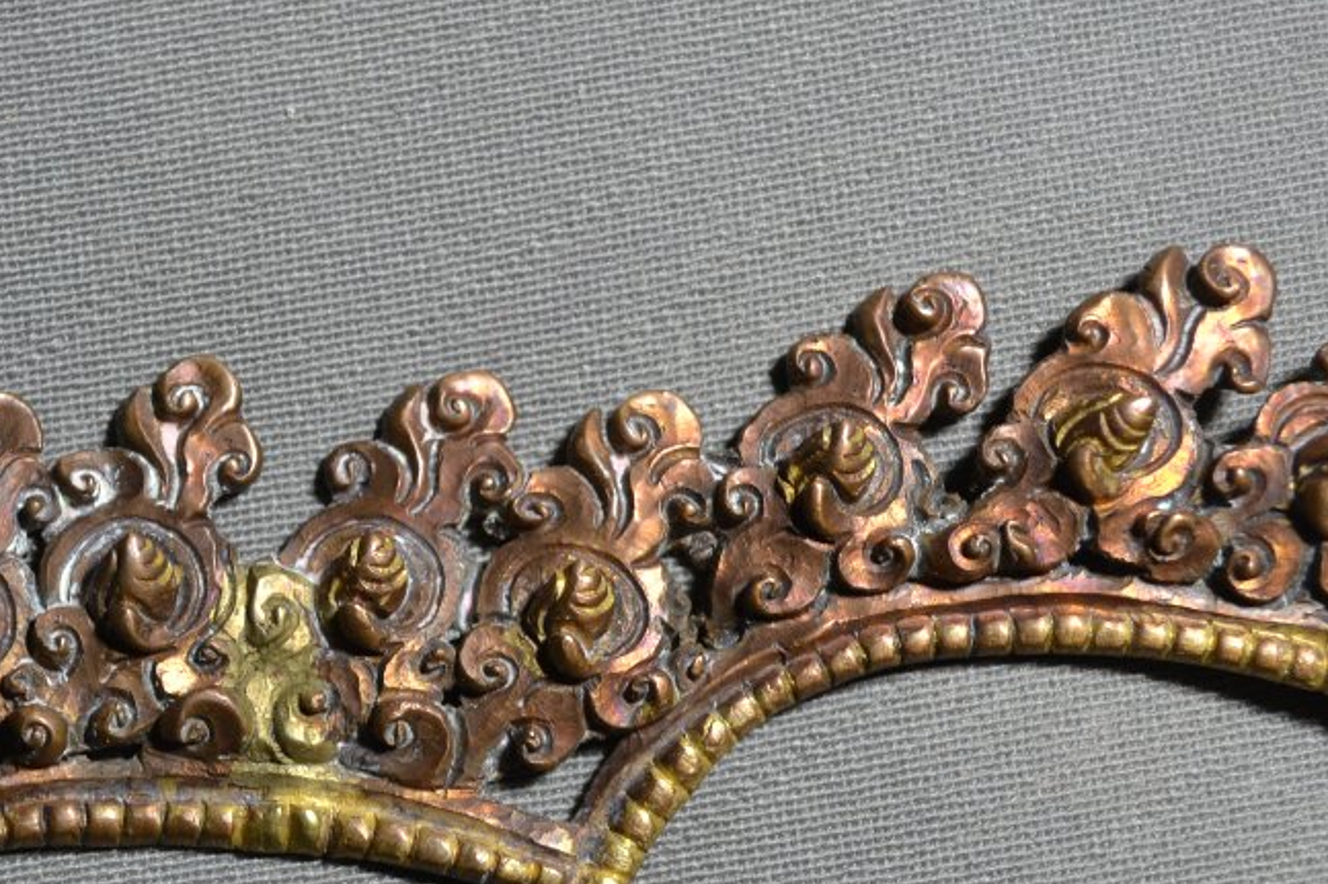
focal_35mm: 89
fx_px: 3282
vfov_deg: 15.3
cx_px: 330
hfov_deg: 22.7
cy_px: 681
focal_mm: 32
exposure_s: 1/60
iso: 400
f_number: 5.6
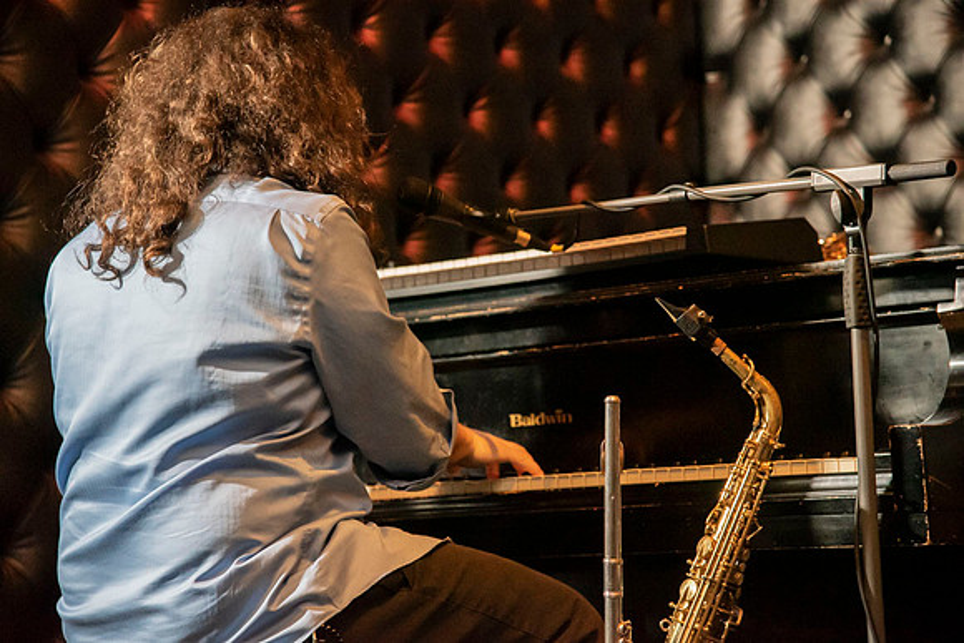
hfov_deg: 19.5
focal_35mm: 105
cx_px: 482
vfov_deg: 13.0
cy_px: 322
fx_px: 2812
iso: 6400
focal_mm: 105
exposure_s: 1/200
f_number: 4
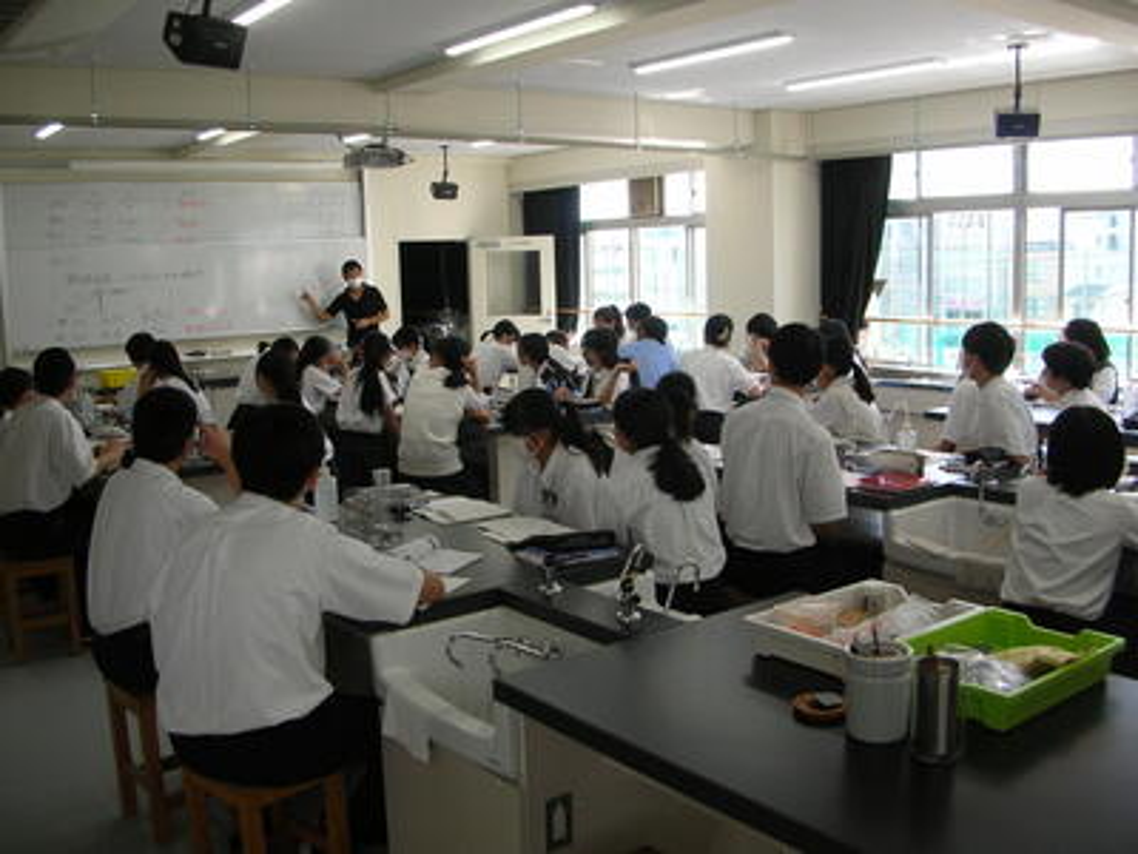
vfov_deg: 40.7
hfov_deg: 52.6
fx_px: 1151
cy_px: 427
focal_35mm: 35
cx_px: 569
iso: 50
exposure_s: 1/77.7
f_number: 2.8
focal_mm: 5.8
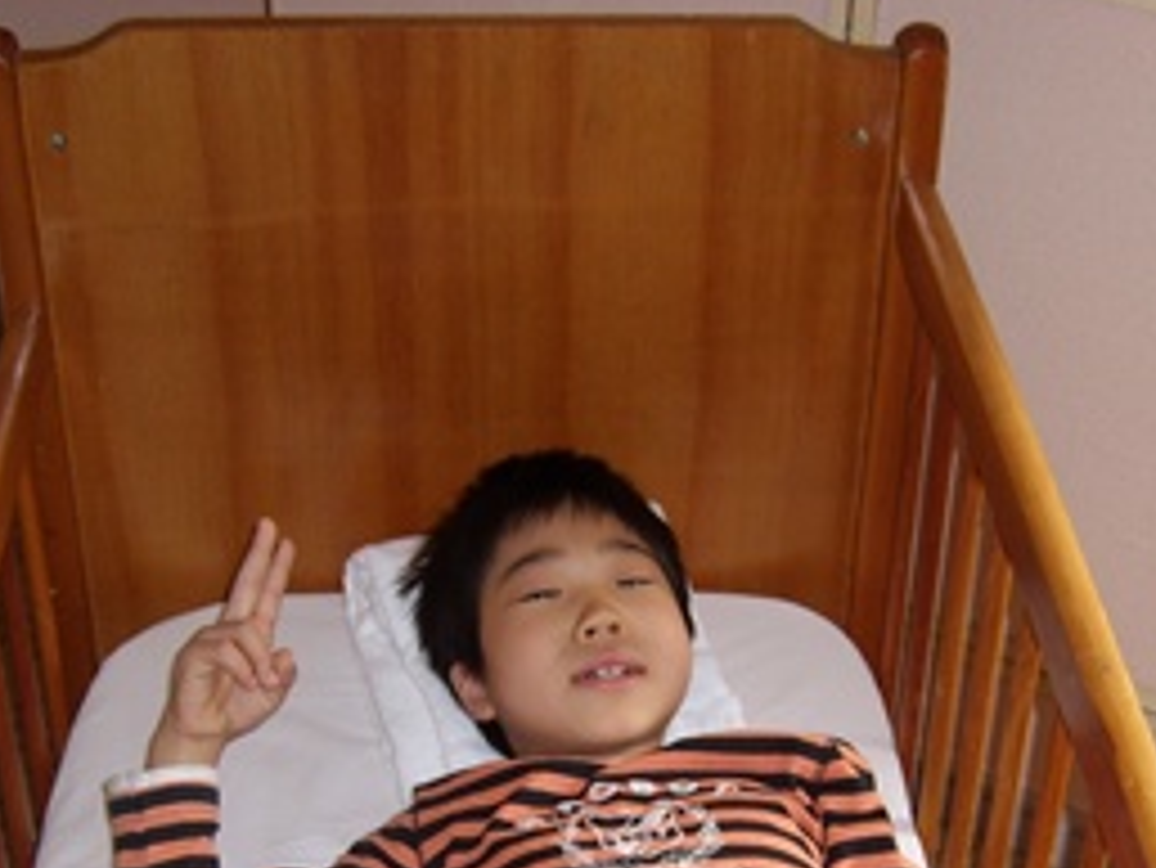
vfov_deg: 21.1
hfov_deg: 28.5
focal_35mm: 68
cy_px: 821
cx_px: 625
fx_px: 2272
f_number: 2.8
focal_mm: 5.8
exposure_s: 1/30
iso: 50
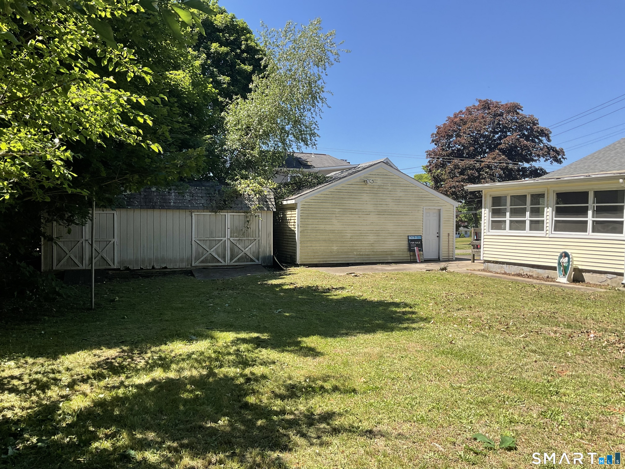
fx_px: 524
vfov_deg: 48.2
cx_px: 312
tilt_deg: +0.1
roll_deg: -0.3
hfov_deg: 61.7
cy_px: 234
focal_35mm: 29
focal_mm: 3
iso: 16
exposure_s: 1/883
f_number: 1.8
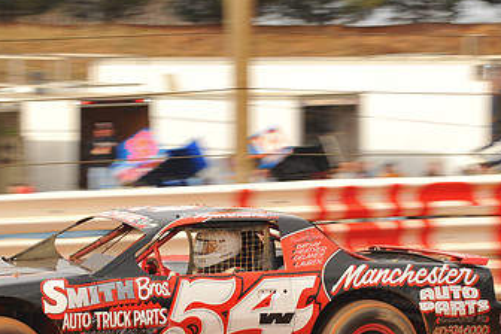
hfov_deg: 8.8
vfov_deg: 5.9
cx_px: 139
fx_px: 3242
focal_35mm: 233
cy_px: 231
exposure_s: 1/320
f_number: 11
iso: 400
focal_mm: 135
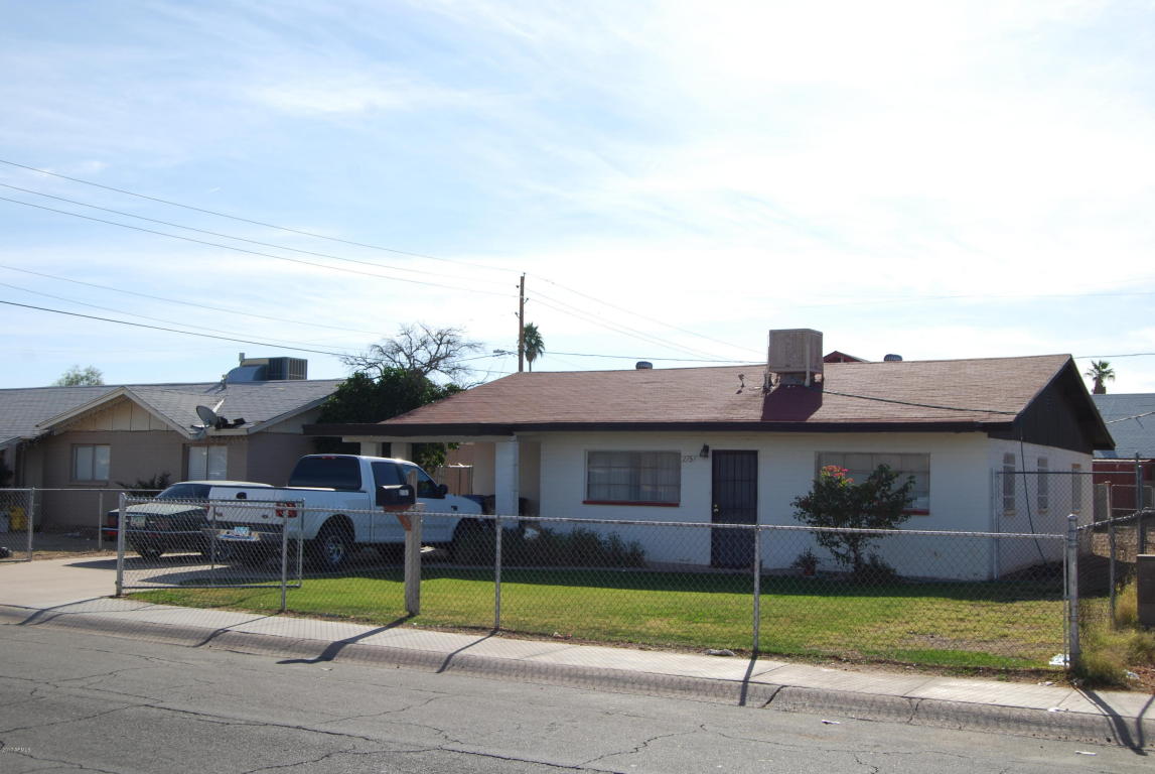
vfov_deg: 34.3
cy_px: 387
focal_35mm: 39
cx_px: 578
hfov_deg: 49.5
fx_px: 1253
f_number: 10
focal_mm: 26
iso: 100
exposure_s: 1/200
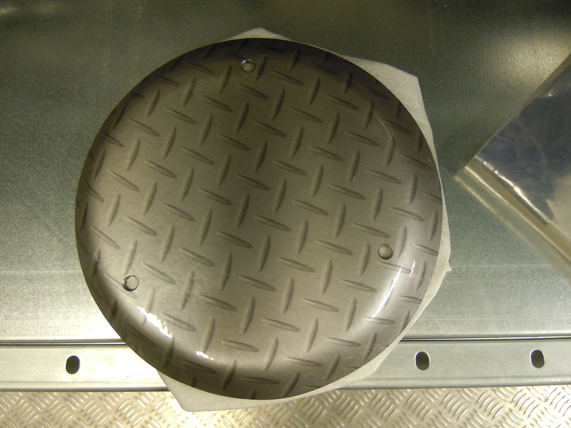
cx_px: 286
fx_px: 495
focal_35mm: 30
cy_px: 214
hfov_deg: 60.0
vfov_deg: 46.8
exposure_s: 1/10
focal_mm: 5.4
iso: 400
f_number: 3.5
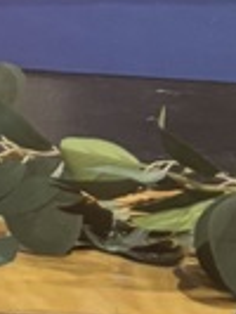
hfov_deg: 7.3
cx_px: -165
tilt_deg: +10.5
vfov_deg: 8.2
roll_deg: -3.5
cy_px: -659
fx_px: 1815
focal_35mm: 200
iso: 200
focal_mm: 5.96
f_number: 1.6
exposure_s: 1/60
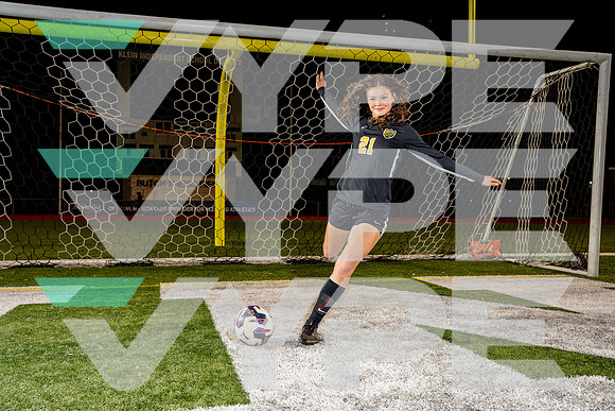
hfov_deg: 55.8
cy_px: 206
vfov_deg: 38.9
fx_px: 581
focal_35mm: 34
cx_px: 308
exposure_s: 1/250
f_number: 5.6
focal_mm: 34
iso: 800
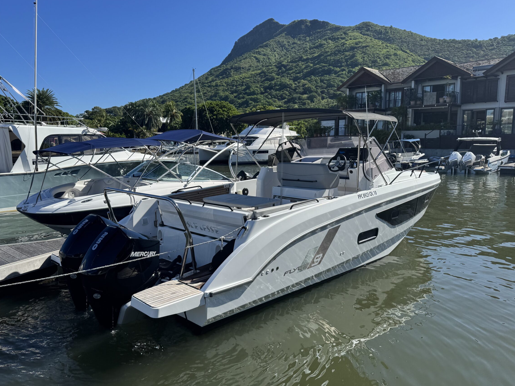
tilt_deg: -7.6
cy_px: 196
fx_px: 402
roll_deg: +0.5
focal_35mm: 27
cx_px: 236
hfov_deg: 65.2
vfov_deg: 51.4
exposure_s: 1/4608
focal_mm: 6.76
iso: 80
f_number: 1.78
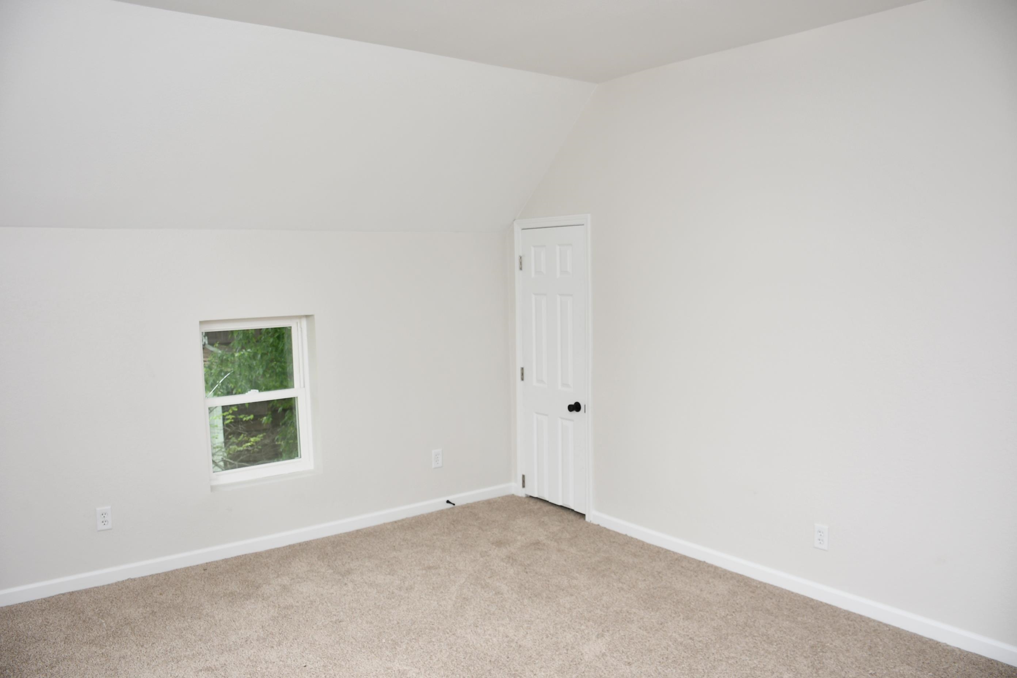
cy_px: 339
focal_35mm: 27
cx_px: 508
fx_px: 763
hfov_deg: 67.4
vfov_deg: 47.9
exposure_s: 1/125
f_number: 5.6
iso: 200
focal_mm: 18
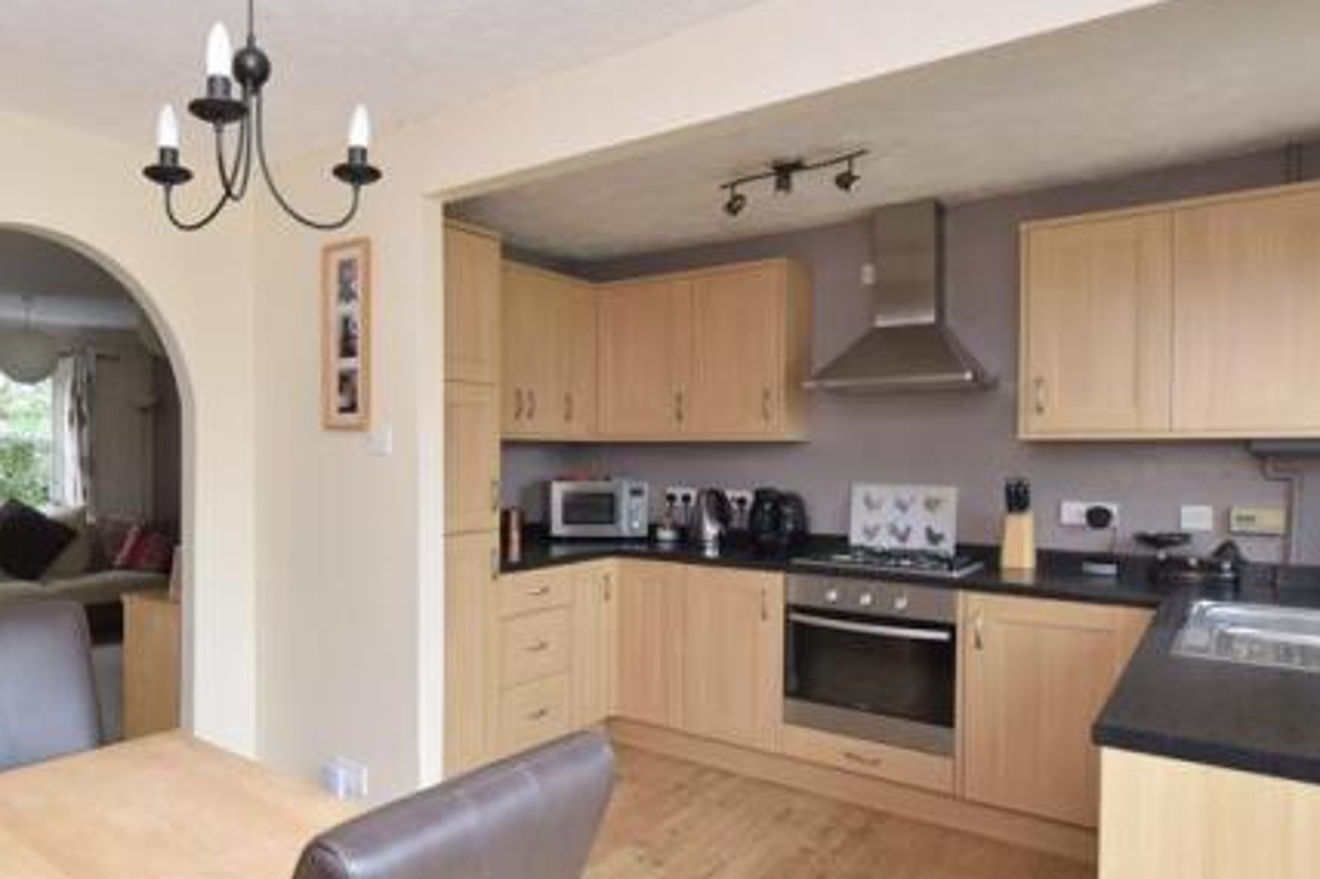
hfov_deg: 73.3
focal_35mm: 23
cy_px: 464
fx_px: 843
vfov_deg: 55.0
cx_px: 416
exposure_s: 1/20
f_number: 8
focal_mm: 10
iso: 400
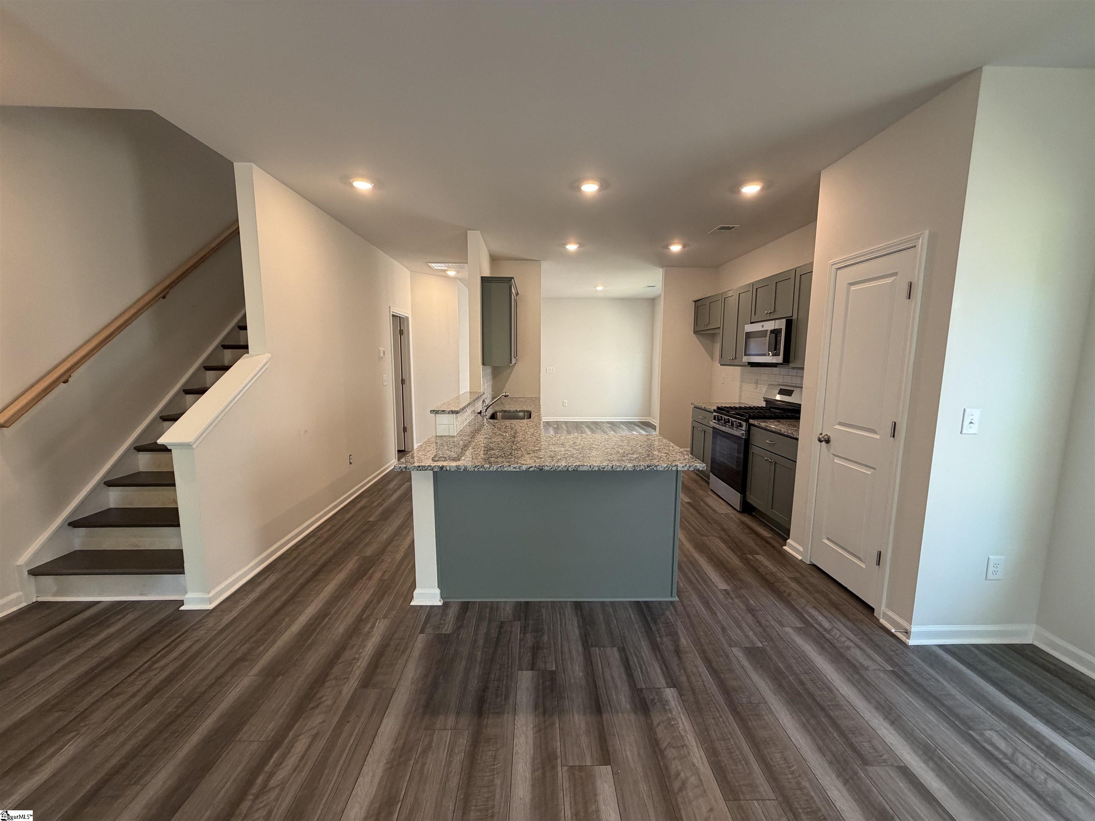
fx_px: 443
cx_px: 548
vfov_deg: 85.7
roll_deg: +0.6
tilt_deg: -8.0
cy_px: 410
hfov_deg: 102.1
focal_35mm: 14
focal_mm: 2.22
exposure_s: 1/120
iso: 250
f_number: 2.2
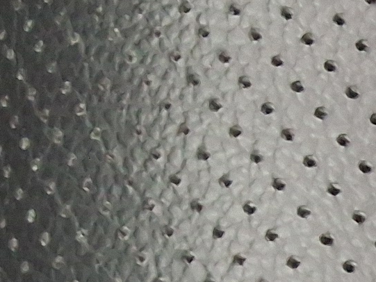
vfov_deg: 8.5
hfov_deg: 9.5
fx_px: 1836
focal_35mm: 169
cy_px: 502
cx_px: 1088
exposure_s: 1/40
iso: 200
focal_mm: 2.91
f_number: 1.9
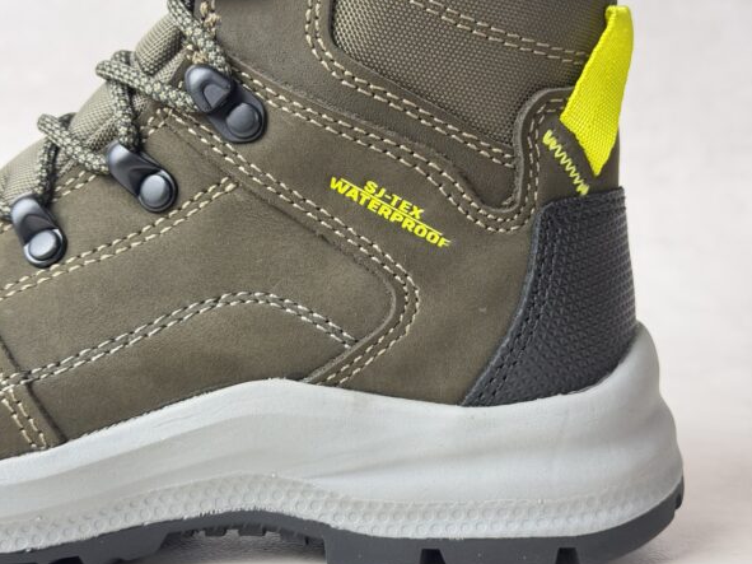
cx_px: 379
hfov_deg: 29.8
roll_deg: +0.2
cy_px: 255
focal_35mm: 65
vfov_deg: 22.6
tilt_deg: -6.1
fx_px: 1412
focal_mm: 6.76
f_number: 1.78
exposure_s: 1/100
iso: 200
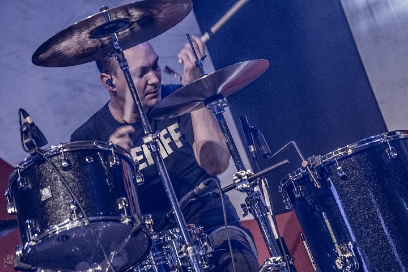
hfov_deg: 10.2
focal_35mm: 202
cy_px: 136
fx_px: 2295
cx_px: 204
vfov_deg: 6.8
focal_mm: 135
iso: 1000
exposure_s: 1/160
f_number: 2.8
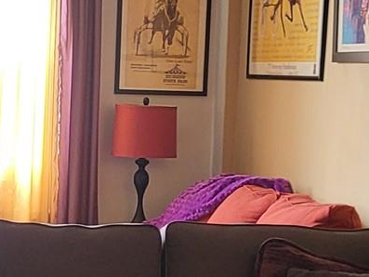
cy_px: 344
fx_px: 1429
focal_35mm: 134
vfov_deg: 10.9
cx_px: 53
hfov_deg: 14.6
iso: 200
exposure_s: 1/60
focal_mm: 5.4
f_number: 1.8
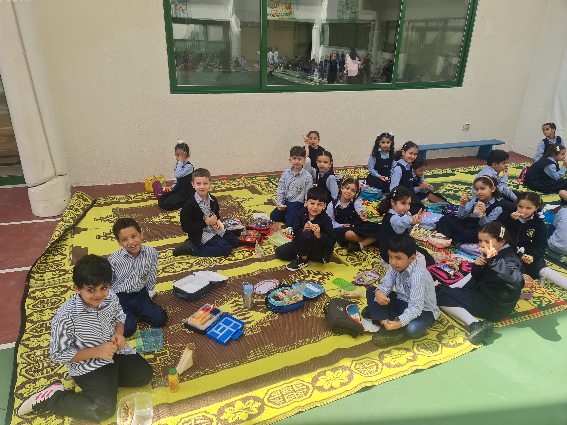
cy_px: 212
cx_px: 284
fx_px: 409
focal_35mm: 25
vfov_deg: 54.9
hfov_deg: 69.4
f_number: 1.8
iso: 50
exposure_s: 1/200
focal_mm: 7
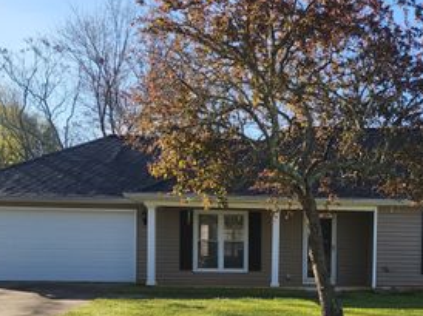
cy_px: 267
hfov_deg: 44.0
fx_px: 513
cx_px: 293
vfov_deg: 33.0
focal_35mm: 42
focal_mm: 6.4
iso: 12
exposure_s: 1/617
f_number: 1.8
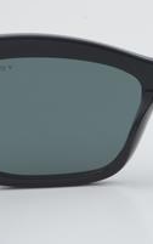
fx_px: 1112
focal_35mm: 167
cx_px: 175
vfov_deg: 12.5
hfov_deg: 7.8
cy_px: 108
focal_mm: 55
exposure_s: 1/3
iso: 100
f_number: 32
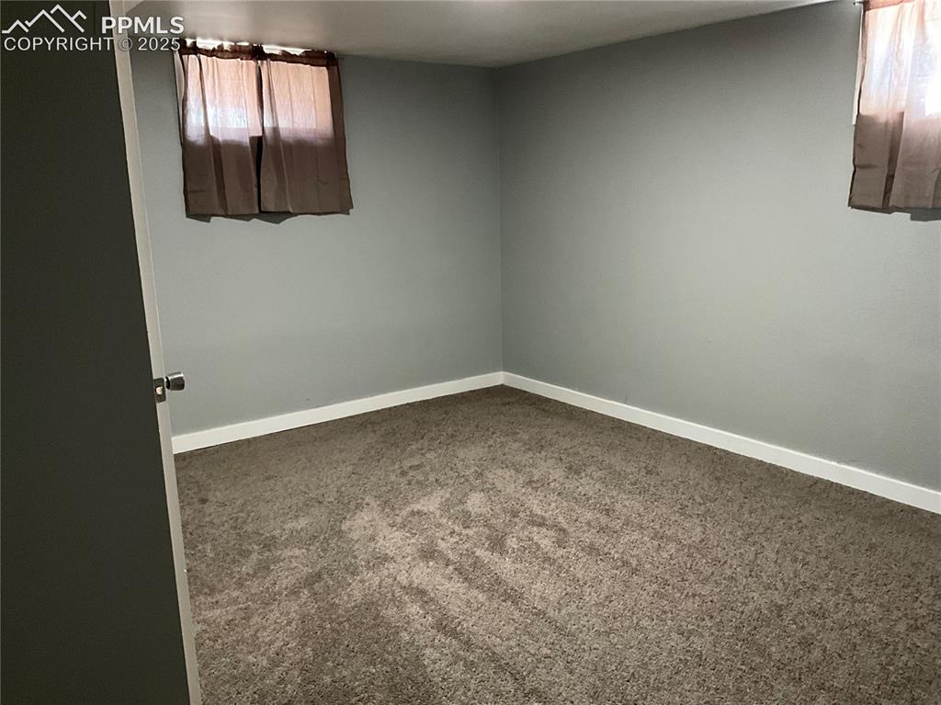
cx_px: 470
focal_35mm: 29
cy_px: 352
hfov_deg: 61.7
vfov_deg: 48.2
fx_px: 788
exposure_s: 1/46
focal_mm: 3
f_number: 1.8
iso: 320
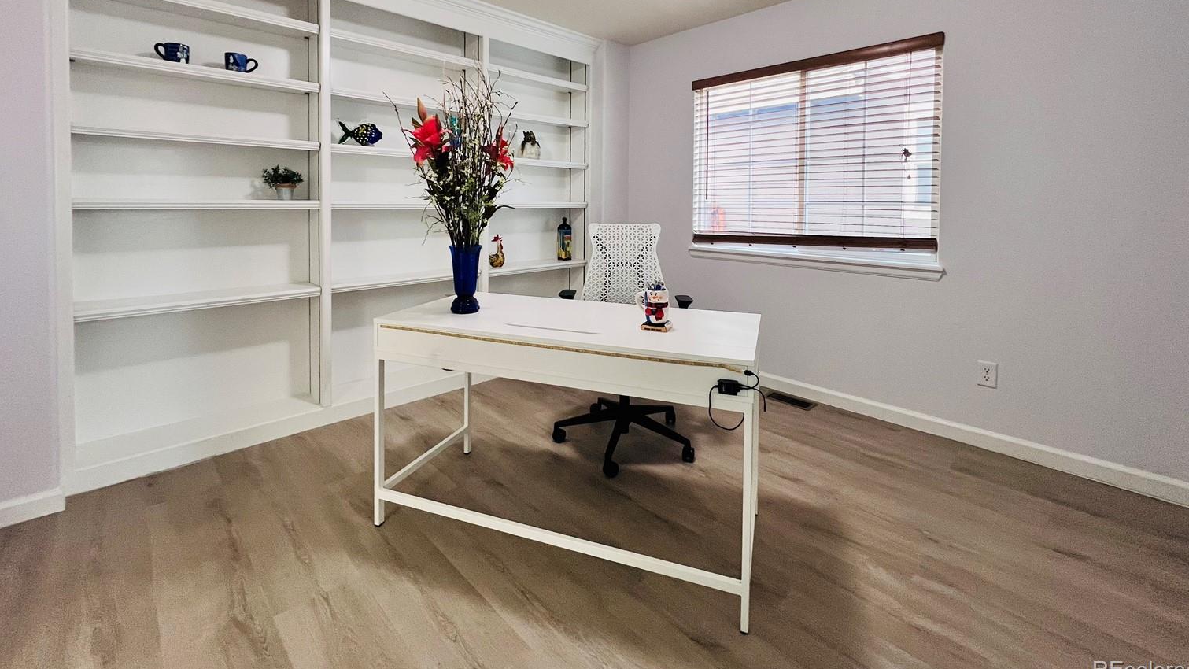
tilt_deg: -1.4
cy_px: 214
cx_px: 591
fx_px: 473
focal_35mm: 15
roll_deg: -0.5
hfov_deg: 103.0
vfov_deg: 68.2
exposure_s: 1/60
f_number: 1.8
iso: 200
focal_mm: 1.57
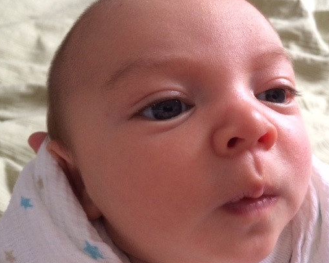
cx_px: 191
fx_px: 360
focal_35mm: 37
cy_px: 123
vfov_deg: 40.1
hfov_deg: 48.9
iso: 250
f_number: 2.2
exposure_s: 1/30
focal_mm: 4.12
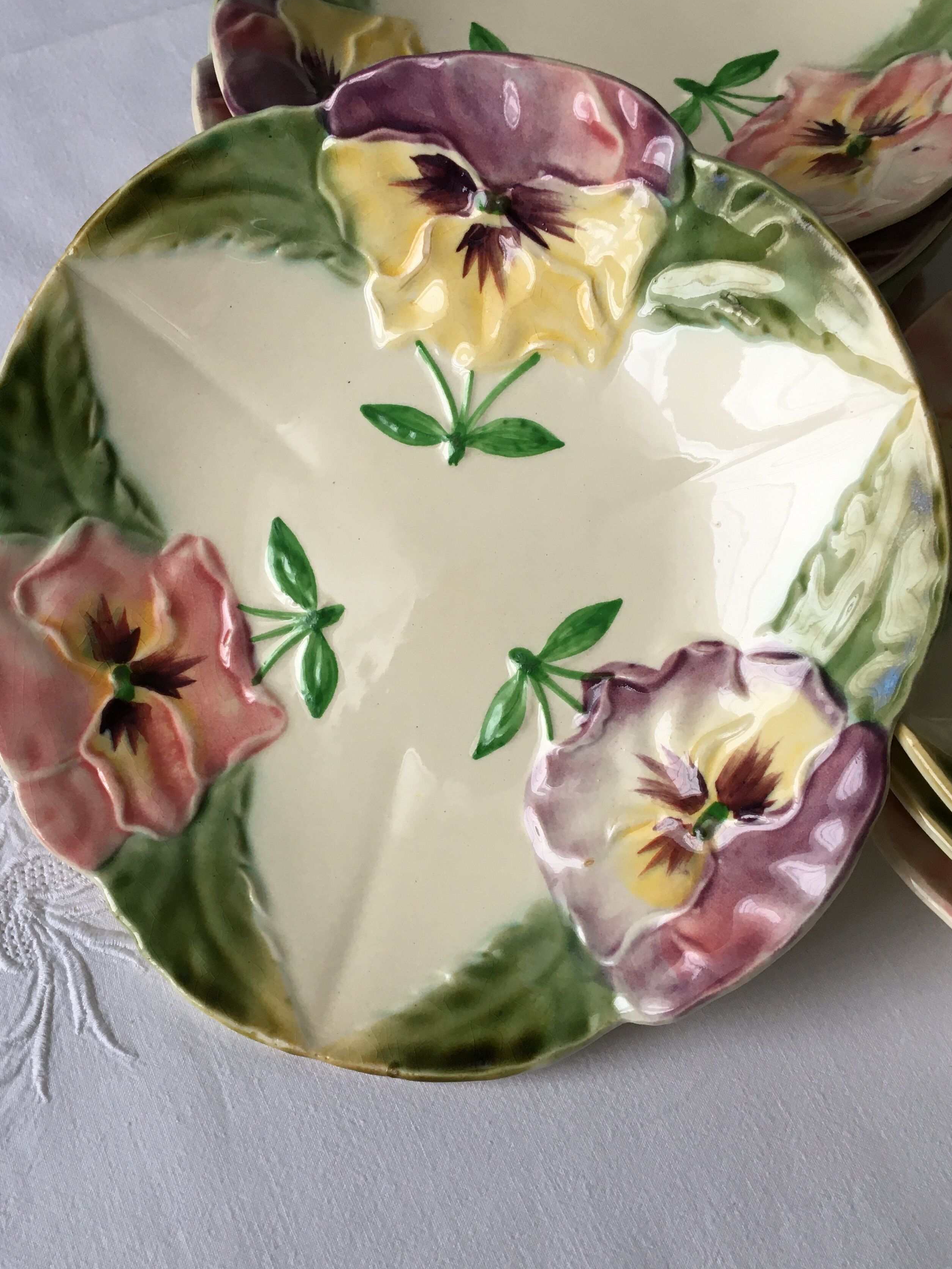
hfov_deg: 40.7
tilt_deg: -58.4
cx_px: 452
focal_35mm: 35
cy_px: 645
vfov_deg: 52.6
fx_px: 1283
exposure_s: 1/33
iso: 32
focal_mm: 4.15
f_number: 2.2
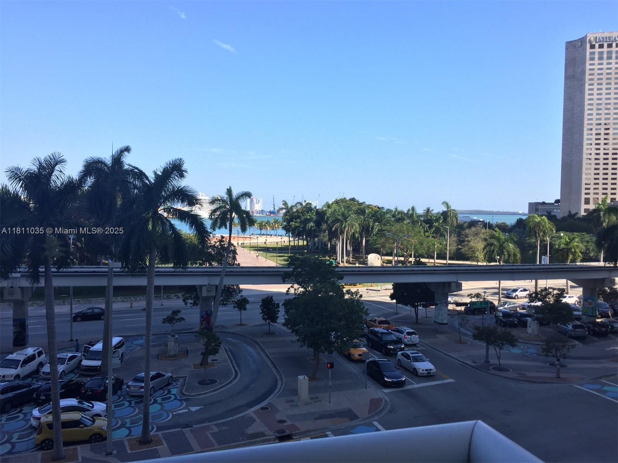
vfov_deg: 48.2
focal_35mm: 29
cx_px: 309
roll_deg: -1.5
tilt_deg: -1.9
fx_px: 518
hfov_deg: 61.7
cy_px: 232
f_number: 2.2
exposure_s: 1/1236
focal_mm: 4.15
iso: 32
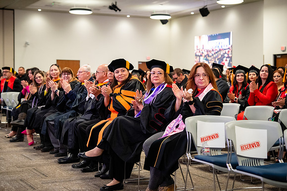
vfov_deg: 20.7
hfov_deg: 30.7
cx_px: 149
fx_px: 523
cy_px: 80
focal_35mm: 66
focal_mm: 56
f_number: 2.8
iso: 2500
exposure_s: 1/200
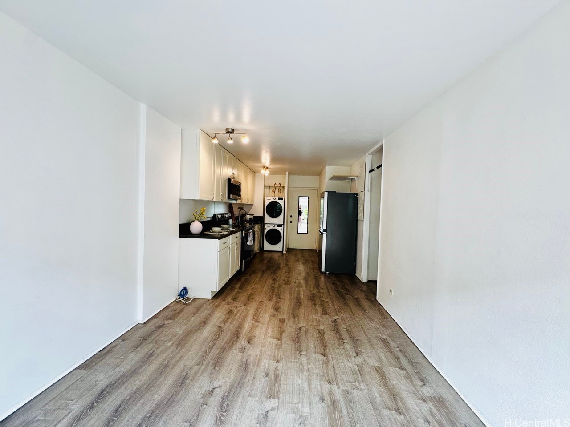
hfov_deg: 102.1
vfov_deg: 85.7
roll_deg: -1.8
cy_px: 214
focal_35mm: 14
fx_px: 231
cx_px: 285
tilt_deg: -1.7
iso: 200
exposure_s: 1/99
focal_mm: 2.22
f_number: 2.2
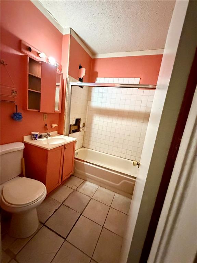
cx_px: 98
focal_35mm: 14
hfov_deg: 85.7
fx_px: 106
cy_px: 132
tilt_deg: -11.2
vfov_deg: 102.1
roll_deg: -8.5
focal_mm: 2.22
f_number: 2.2
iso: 1250
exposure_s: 1/60
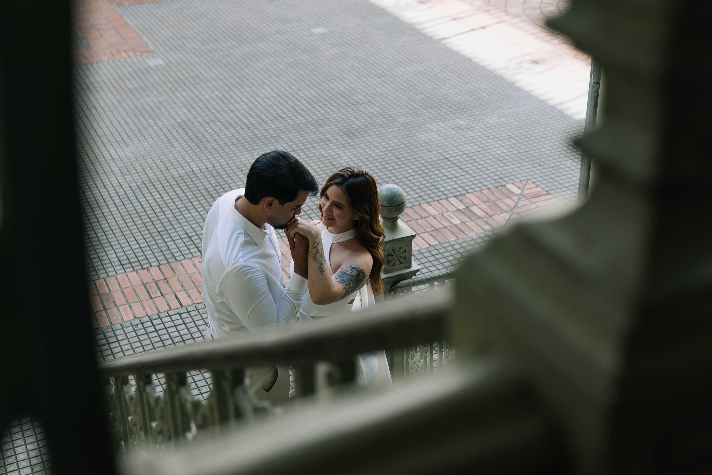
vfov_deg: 28.3
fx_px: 940
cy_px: 238
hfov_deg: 41.5
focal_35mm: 48
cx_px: 336
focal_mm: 30
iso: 125
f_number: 2.8
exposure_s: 1/200
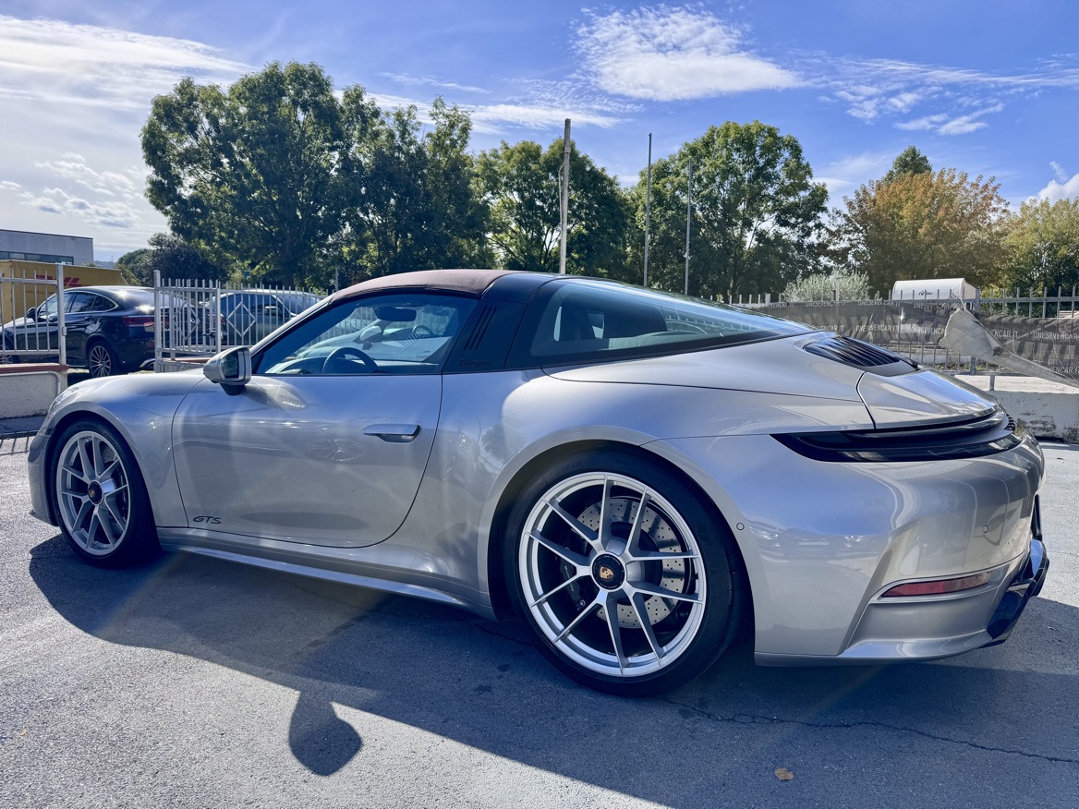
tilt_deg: -5.7
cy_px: 404
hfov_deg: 71.6
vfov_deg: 56.8
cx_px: 540
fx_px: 748
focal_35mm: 24
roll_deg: -0.9
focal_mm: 6.76
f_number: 1.78
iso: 80
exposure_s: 1/3413
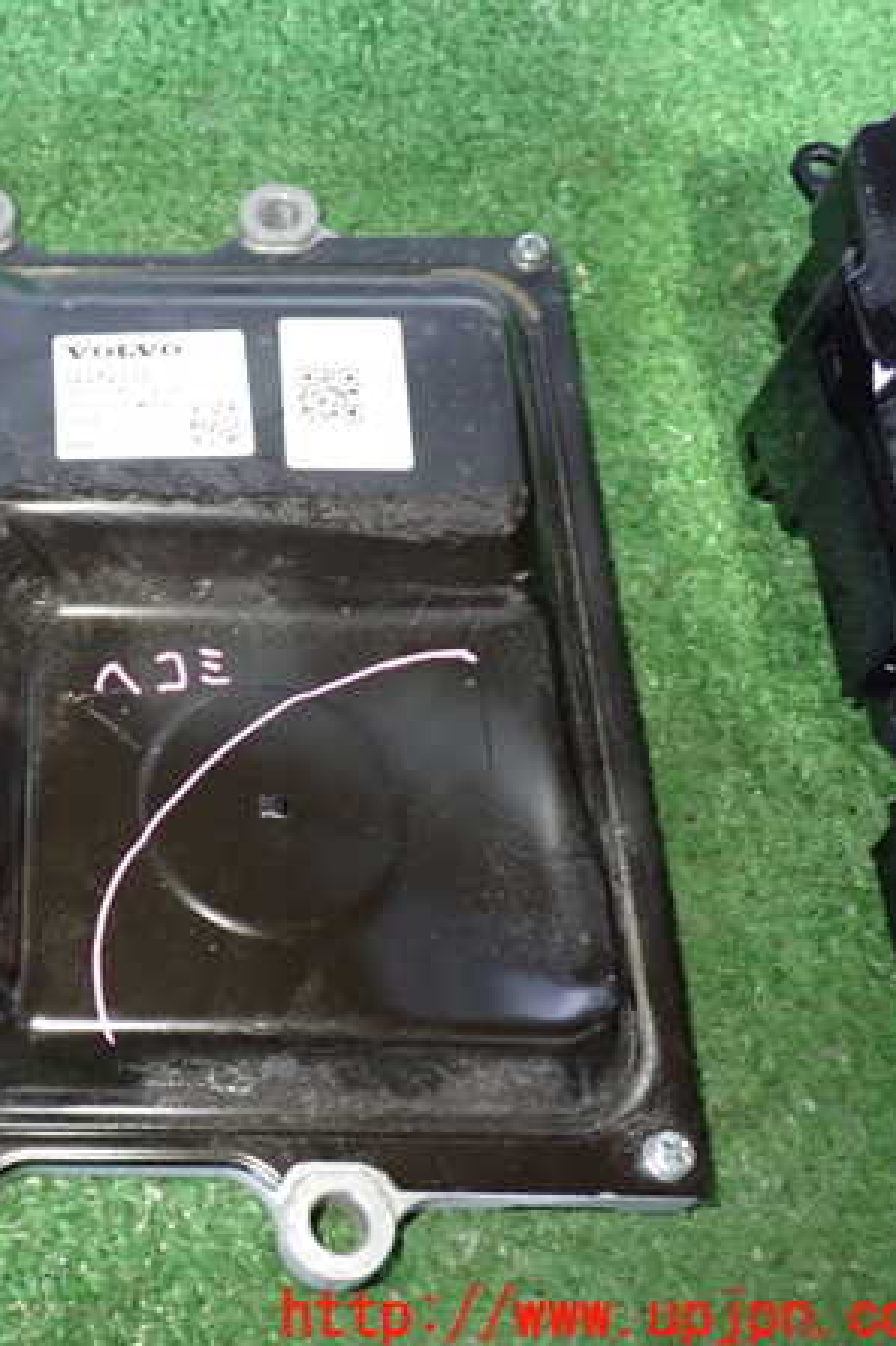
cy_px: 676
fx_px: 1569
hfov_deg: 30.2
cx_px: 57
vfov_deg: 46.4
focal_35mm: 42
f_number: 2.3
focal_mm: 5.4
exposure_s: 1/30
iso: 800
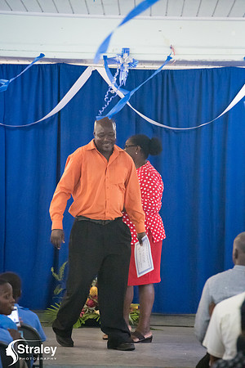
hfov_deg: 6.9
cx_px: 122
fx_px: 2042
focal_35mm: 200
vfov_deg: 10.3
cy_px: 184
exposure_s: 1/200
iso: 25600
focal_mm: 200
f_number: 6.3
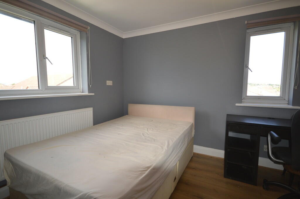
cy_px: 100
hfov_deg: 92.5
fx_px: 144
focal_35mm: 17
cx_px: 150
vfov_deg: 69.6
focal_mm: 11.5
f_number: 4.2
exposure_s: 1/125
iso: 280
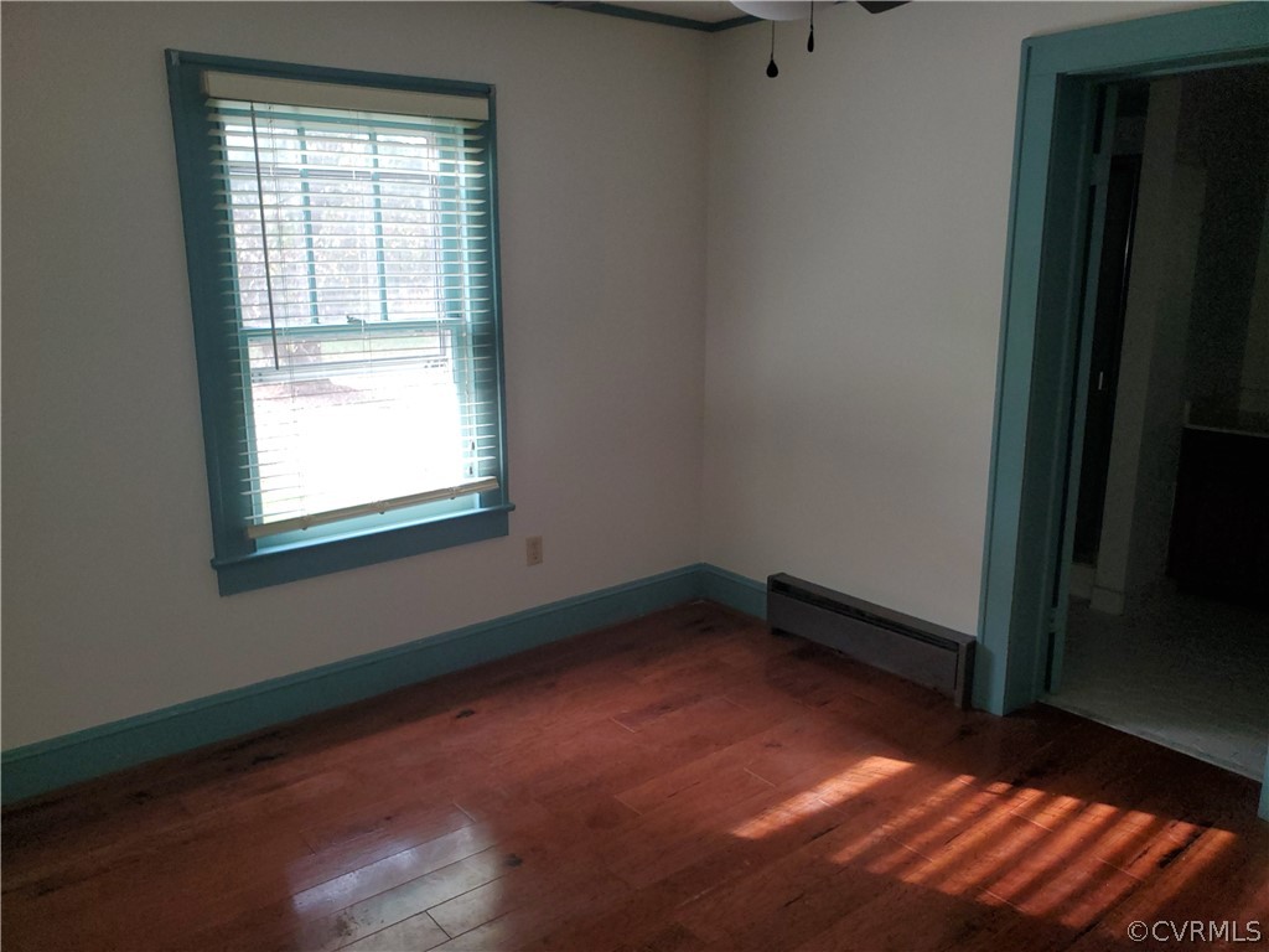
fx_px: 953
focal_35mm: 26
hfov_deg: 67.3
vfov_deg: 53.1
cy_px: 476
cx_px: 634
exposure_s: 1/60
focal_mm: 4.3
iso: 125
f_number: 2.4
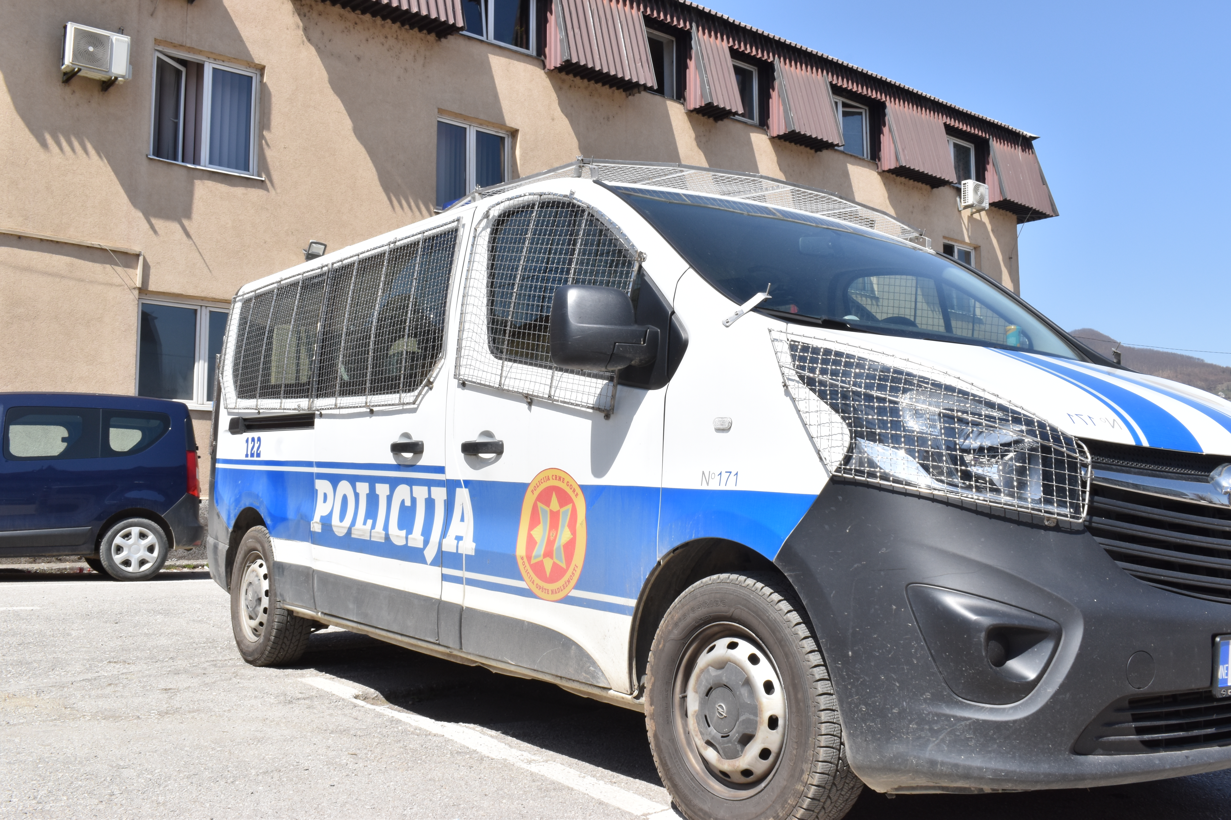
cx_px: 616
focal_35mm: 36
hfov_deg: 53.1
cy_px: 410
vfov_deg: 36.9
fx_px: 1231
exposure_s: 1/80
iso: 250
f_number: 25
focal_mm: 24
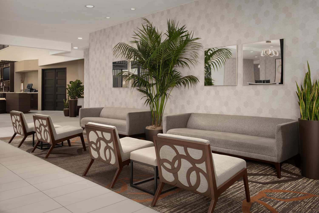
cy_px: 106
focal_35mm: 31
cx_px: 160
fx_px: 275
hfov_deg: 60.3
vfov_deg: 42.3
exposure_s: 1/20
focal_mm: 31
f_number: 11
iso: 400
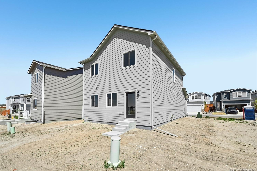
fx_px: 107
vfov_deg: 77.3
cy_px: 82
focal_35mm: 15
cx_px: 120
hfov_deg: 100.2
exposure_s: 1/100
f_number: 11
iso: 64
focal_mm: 14
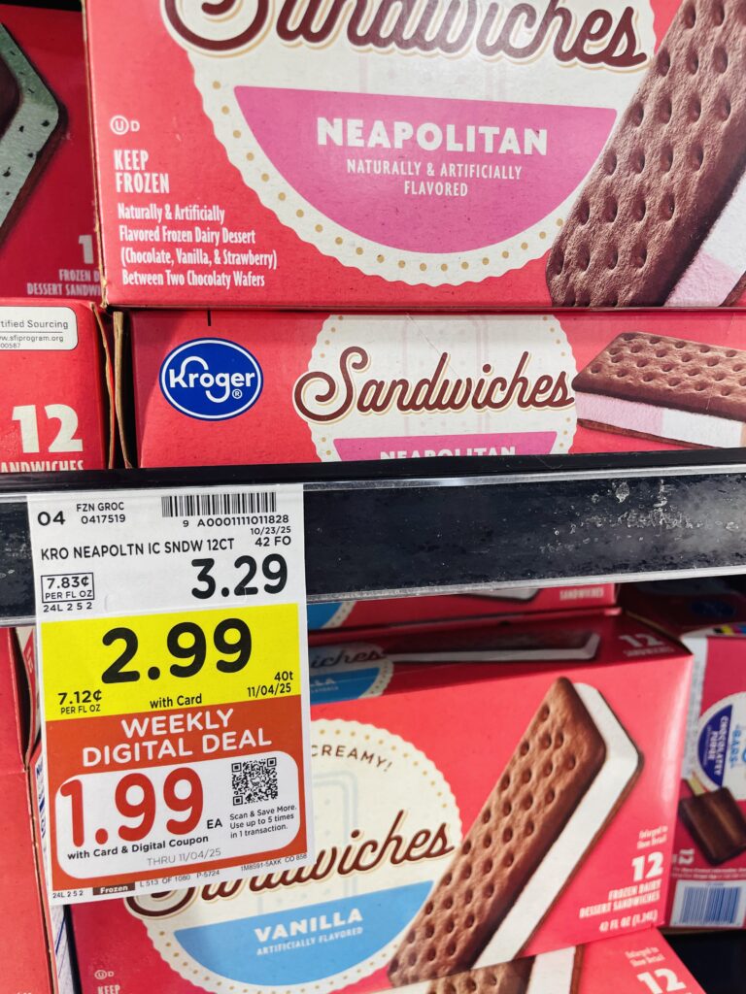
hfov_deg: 53.1
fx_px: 747
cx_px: 373
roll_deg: +0.5
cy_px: 497
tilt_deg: -12.0
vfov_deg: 67.3
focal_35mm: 26
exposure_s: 1/120
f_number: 1.6
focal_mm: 4.2
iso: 80
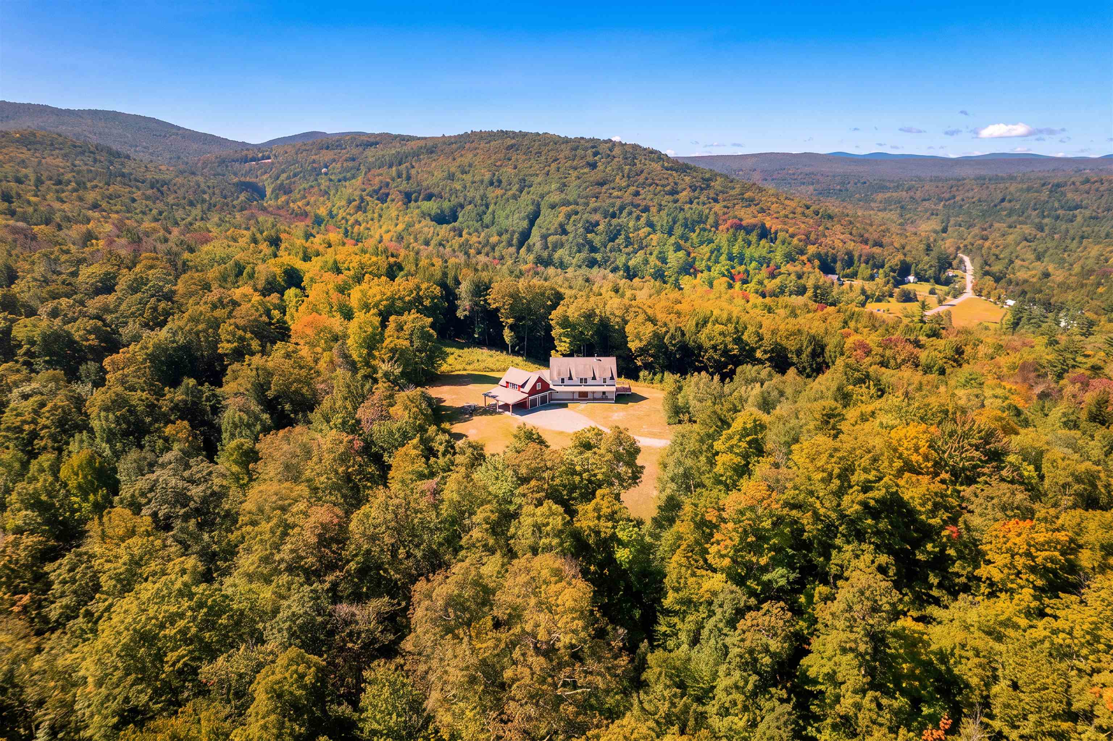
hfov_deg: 78.6
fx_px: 680
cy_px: 370
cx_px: 556
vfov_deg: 57.2
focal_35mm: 22
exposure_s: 1/180
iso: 100
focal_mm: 8.38
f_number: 2.8
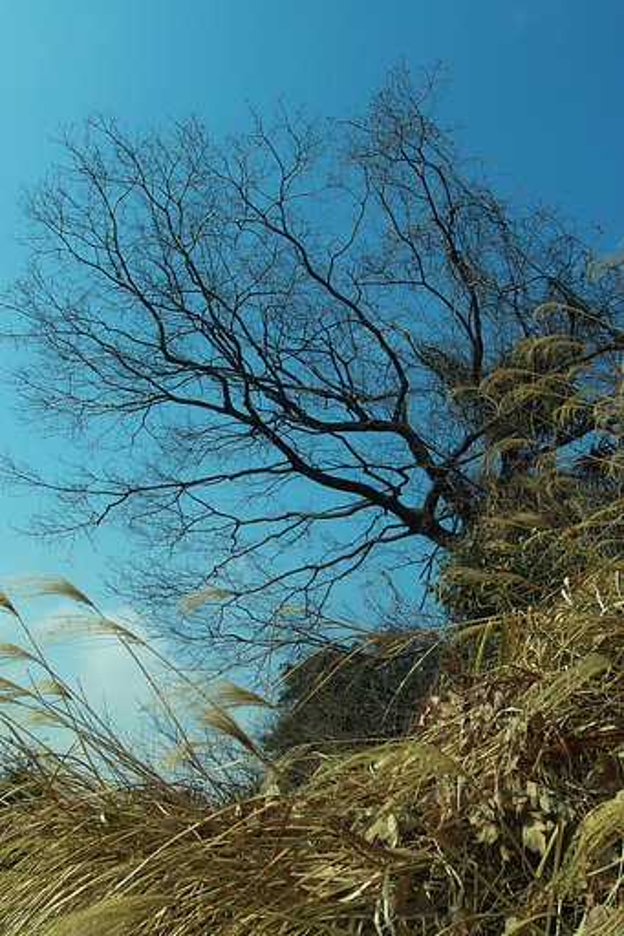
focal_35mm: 34
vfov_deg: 55.8
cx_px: 312
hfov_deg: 38.9
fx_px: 885
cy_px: 468
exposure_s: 1/125
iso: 100
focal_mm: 20
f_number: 8
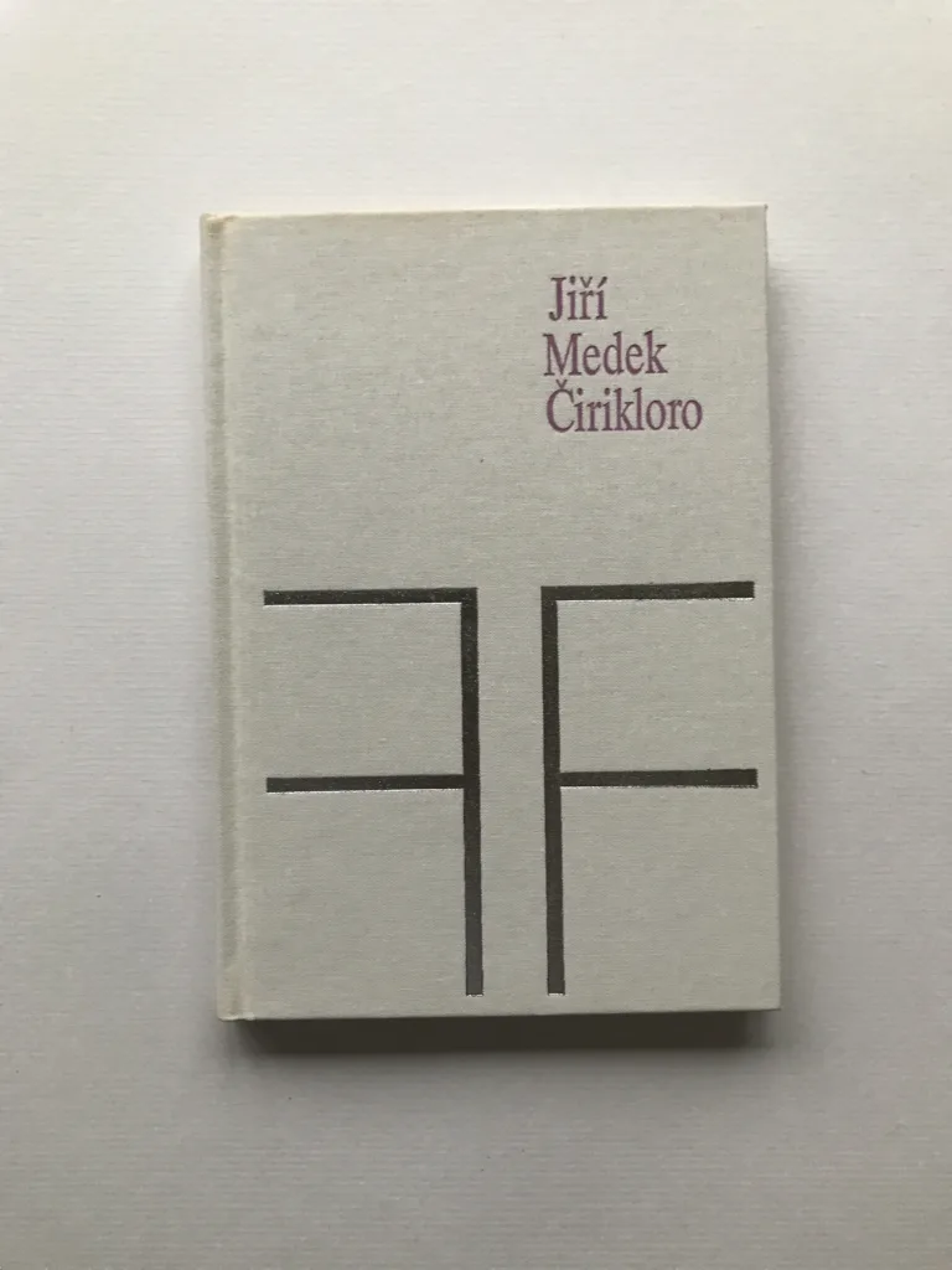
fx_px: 1027
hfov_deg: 49.7
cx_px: 476
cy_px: 635
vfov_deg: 63.4
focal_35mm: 28
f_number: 1.8
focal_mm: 3.99
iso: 64
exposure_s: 1/17
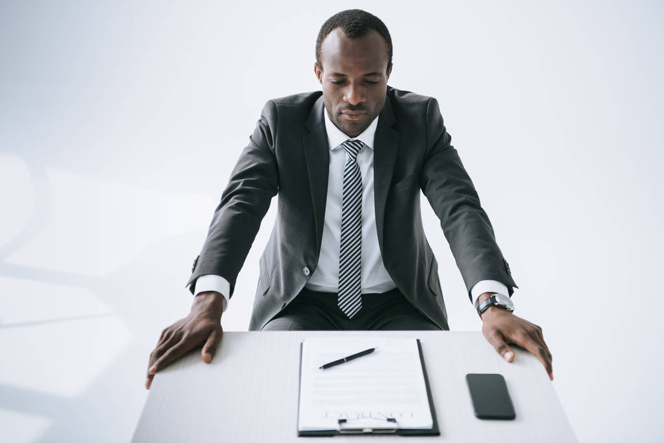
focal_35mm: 48
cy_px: 222
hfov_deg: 41.1
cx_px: 332
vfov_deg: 28.1
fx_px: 886
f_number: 2.8
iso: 200
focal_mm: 48
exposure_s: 1/200
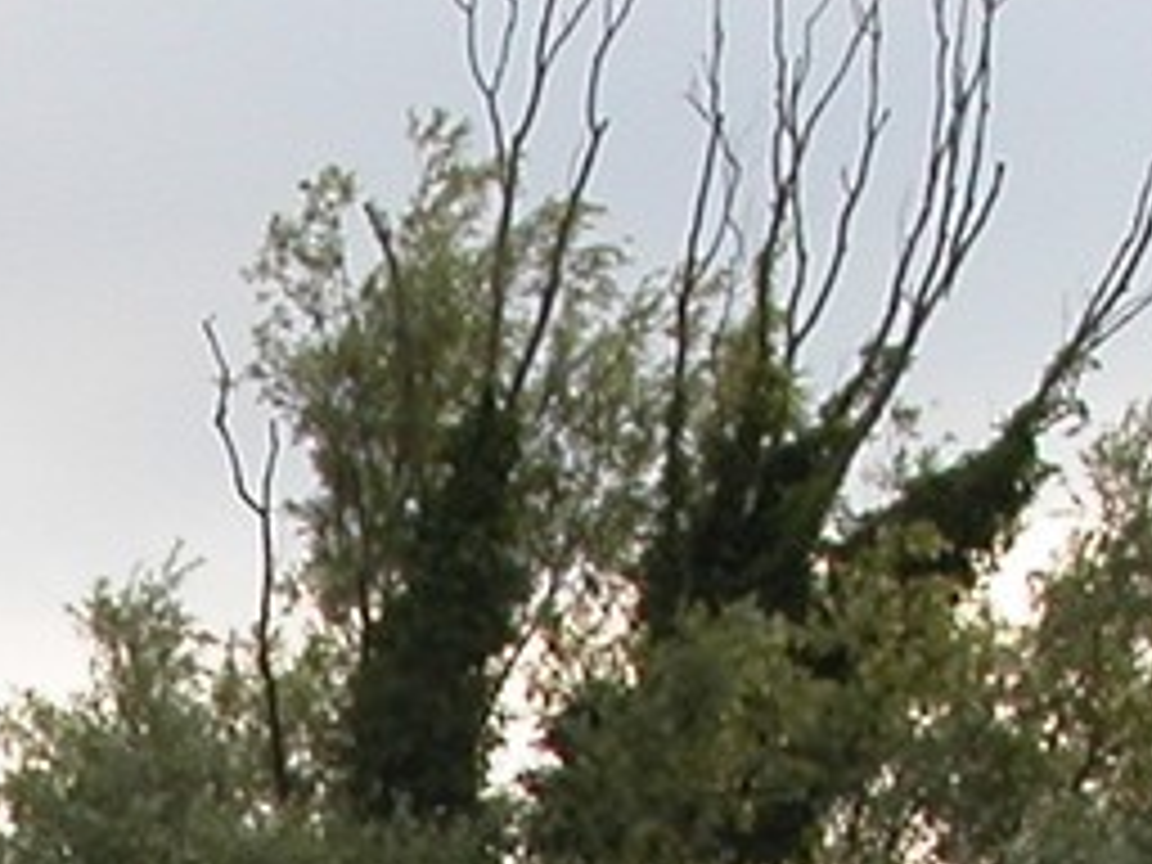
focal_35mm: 262
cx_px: -576
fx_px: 8719
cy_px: 2012
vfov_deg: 5.5
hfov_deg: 7.4
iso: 100
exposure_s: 1/229
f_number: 5.2
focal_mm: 10.7
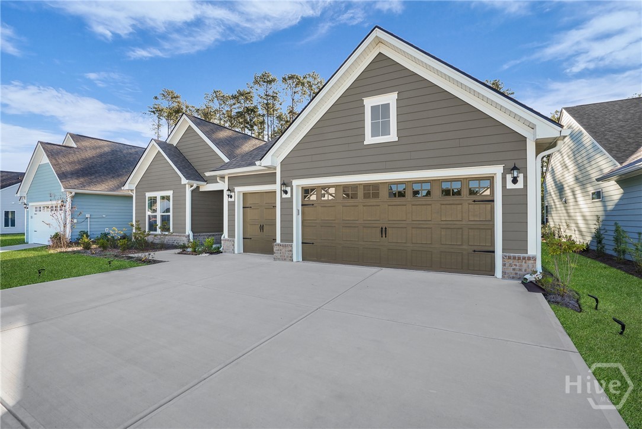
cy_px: 214
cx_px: 321
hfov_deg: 96.7
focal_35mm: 16
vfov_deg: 73.8
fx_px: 285
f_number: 9
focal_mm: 16
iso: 320
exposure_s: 1/200
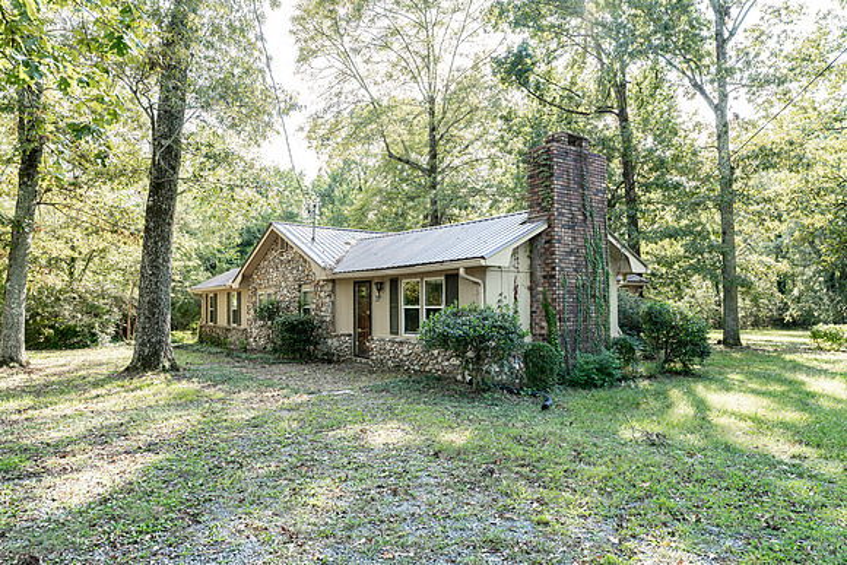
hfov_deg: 73.7
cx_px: 424
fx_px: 565
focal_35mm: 24
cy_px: 282
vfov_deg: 53.2
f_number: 5.6
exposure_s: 1/250
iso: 640
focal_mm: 24
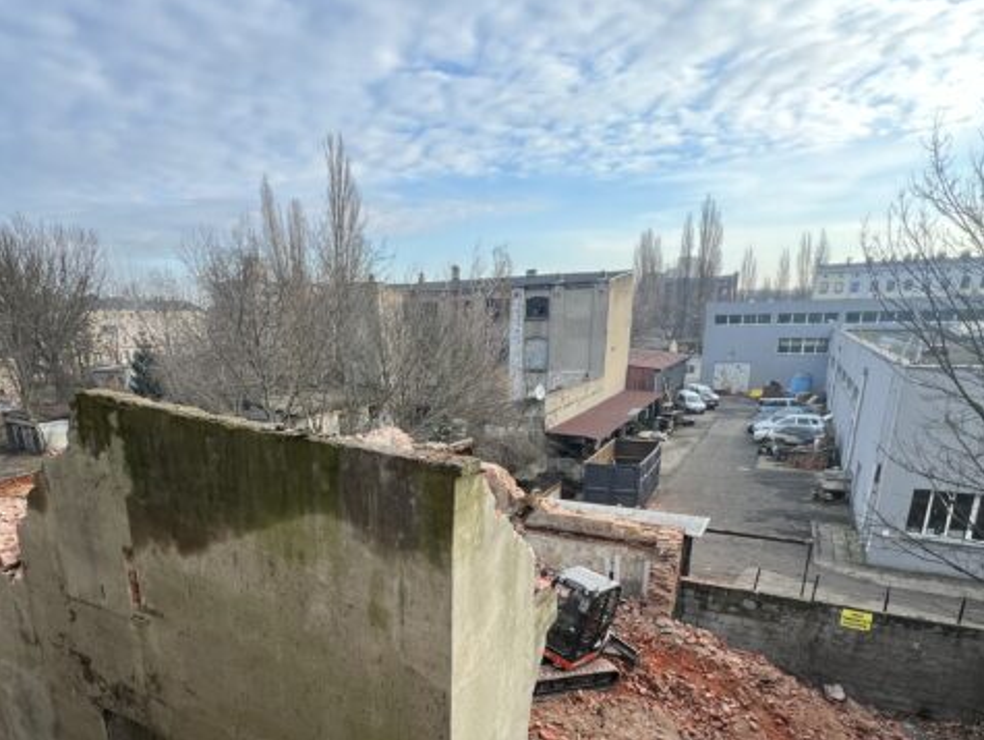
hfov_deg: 78.1
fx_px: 597
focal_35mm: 21
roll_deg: +1.6
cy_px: 510
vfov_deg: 61.5
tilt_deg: -16.5
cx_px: 396
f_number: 1.8
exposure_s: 1/118
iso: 32
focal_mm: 1.57
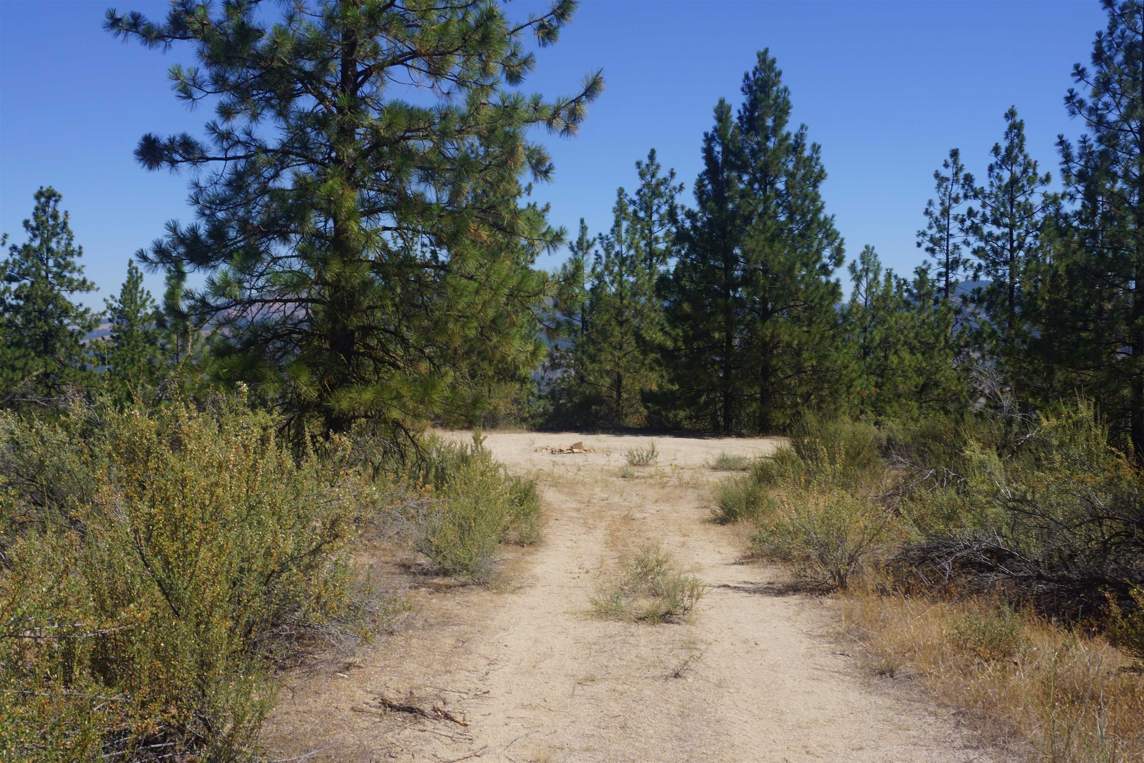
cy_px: 382
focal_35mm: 36
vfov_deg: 36.9
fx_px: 1144
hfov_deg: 53.1
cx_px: 572
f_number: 16
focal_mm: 24
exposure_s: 1/100
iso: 100
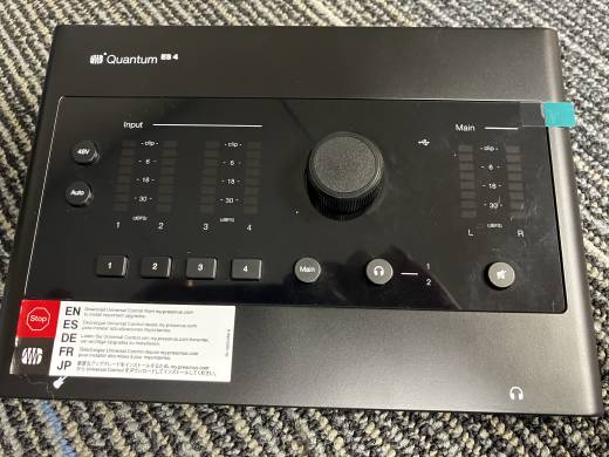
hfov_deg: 63.4
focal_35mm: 28
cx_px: 304
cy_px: 228
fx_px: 493
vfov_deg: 49.7
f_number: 1.8
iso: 400
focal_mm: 3.99
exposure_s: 1/30
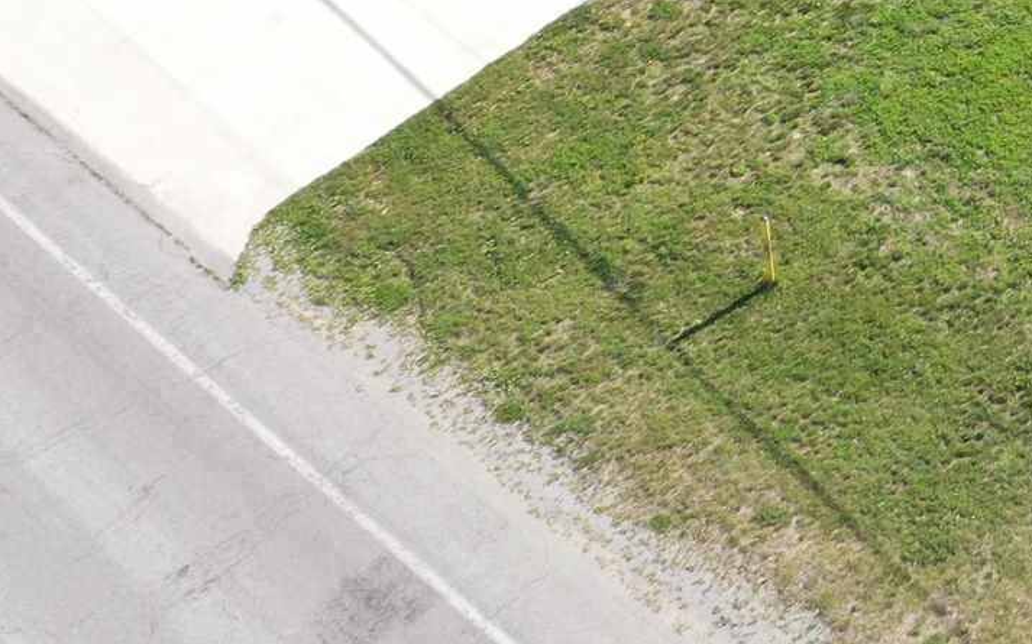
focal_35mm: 123
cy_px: -698
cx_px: 1458
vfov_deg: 9.8
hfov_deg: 15.8
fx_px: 3458
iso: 100
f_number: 4.5
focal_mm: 10.26
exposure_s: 1/160
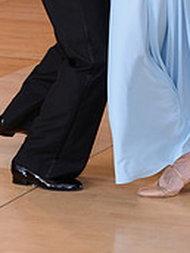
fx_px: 1661
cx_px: 151
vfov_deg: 8.6
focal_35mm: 227
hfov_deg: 6.5
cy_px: -76
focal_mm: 70
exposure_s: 1/200
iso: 1250
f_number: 8
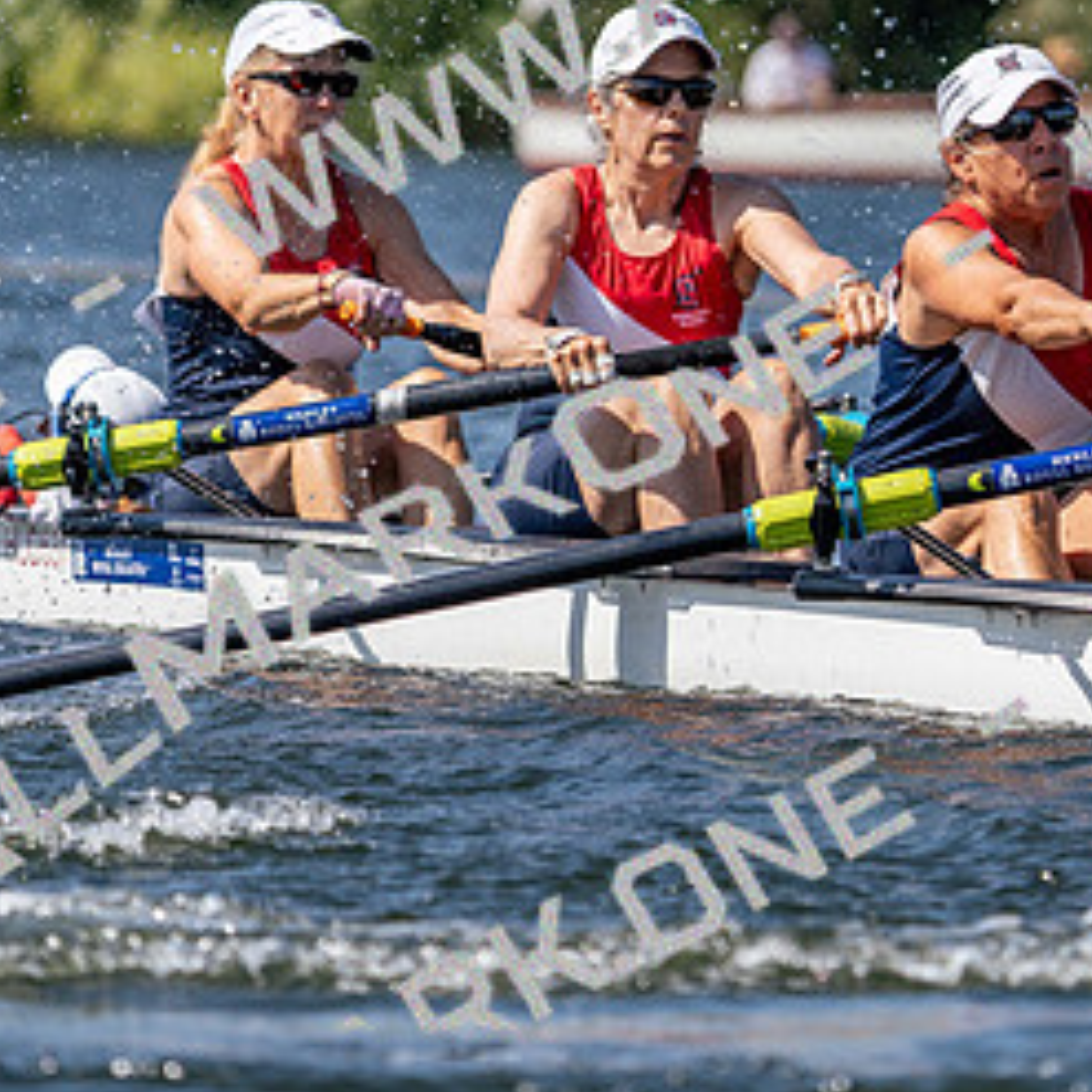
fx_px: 19772
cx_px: 743
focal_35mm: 554
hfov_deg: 3.2
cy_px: 272
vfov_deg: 3.2
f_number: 5.6
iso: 250
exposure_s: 1/2000
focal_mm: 277
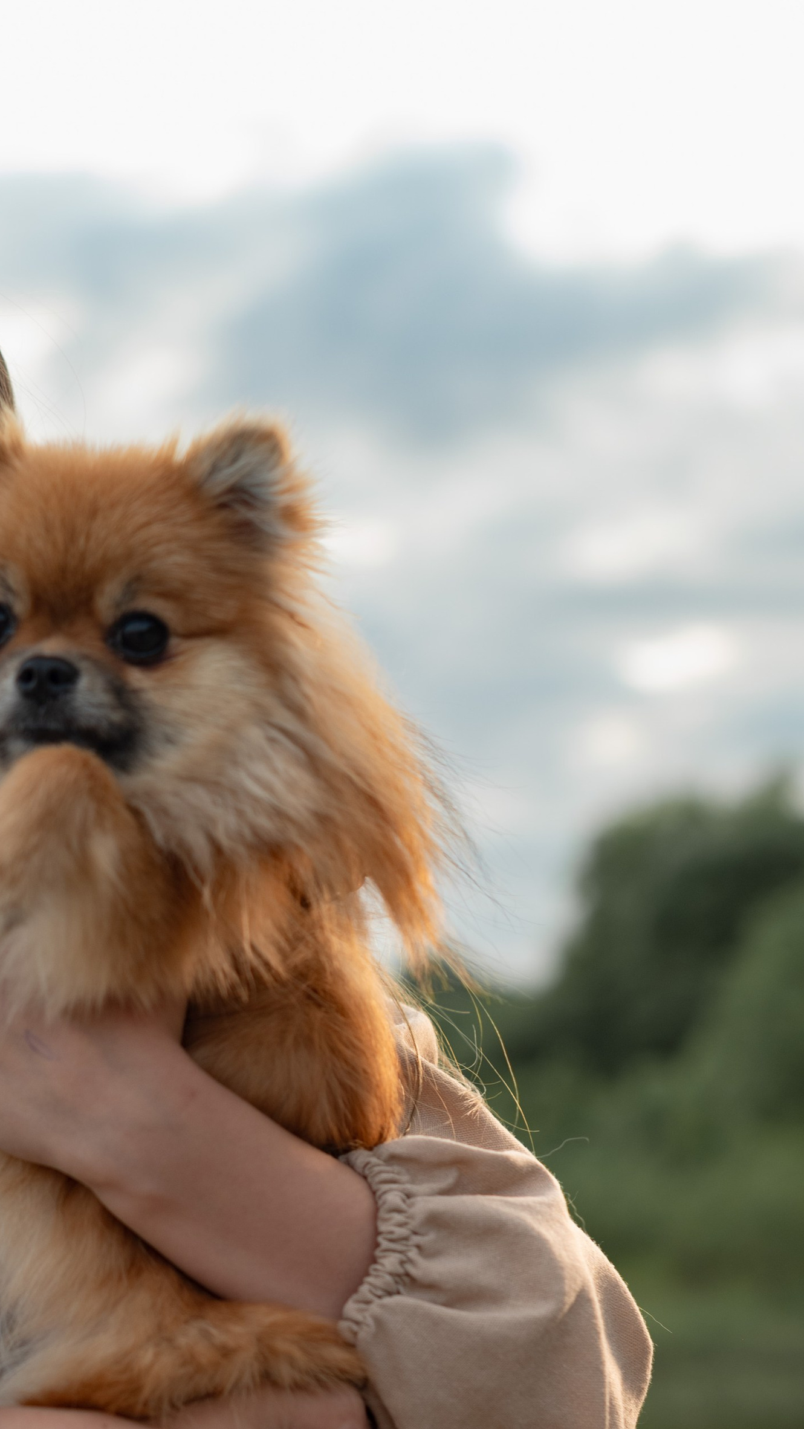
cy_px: 917
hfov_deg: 14.2
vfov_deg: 24.9
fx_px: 3221
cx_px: 160
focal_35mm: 85
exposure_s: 1/400
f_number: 3.5
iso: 160
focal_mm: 50
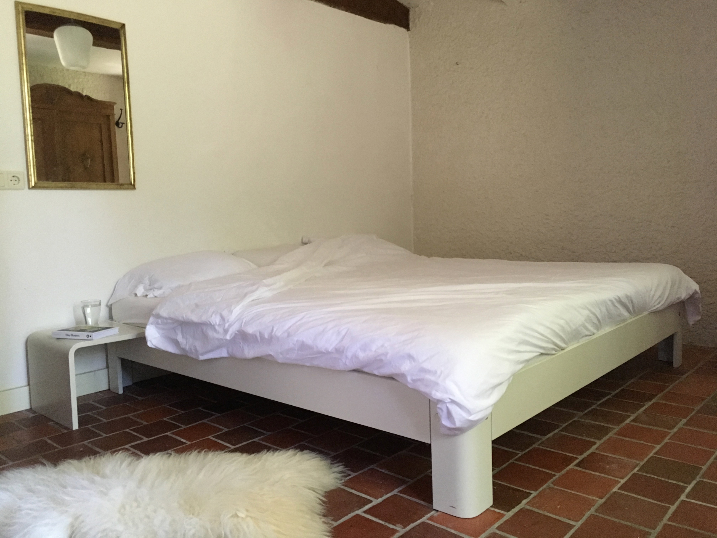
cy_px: 269
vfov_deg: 48.2
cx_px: 358
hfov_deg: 61.7
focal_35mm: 29
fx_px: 601
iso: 200
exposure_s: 1/17
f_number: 2.2
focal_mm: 4.15
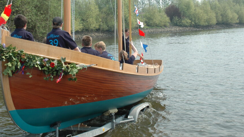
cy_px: 48
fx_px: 328
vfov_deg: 23.6
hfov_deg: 40.7
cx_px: 103
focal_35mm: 51
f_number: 8
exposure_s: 1/250
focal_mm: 27
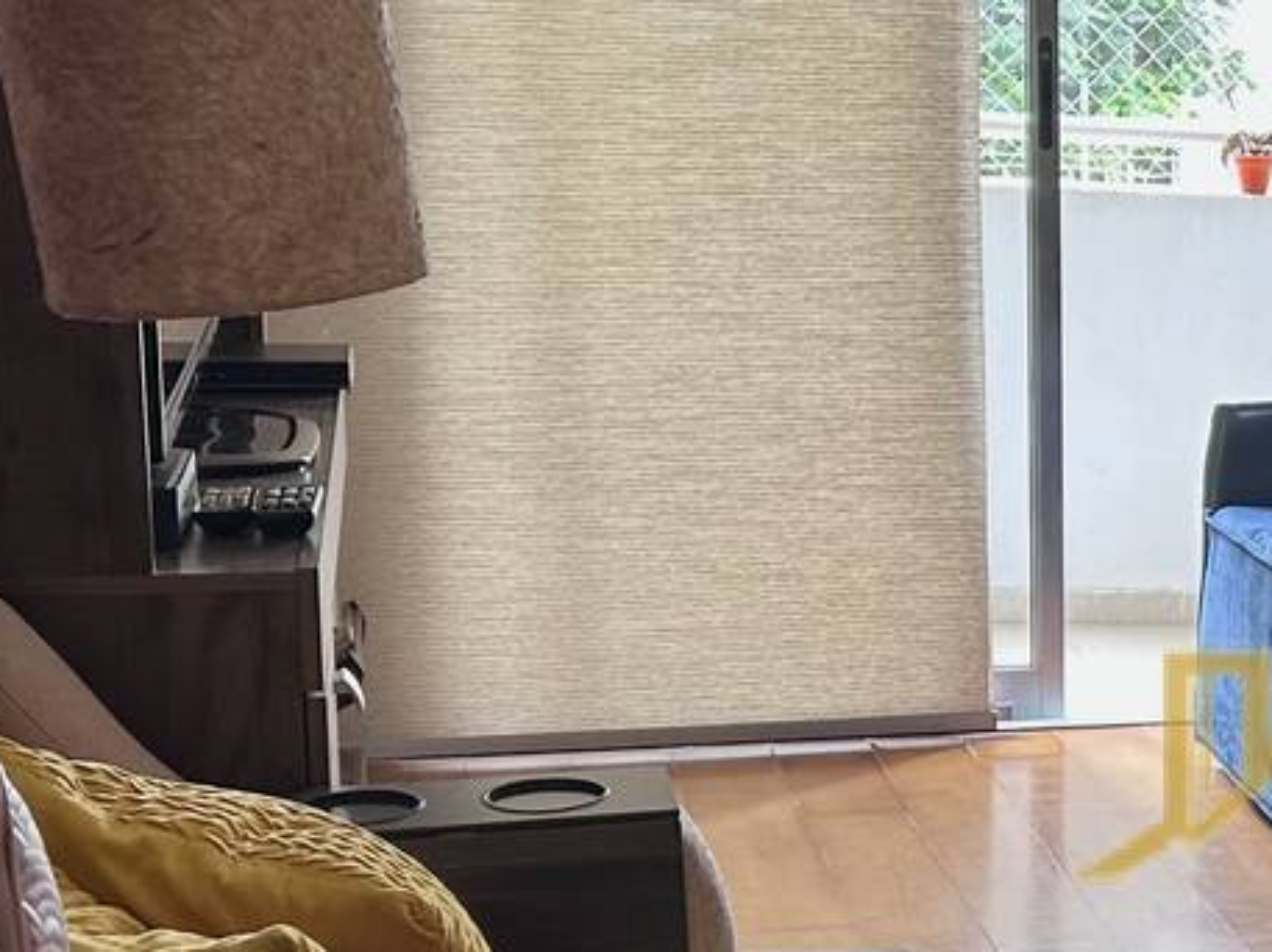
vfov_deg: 17.9
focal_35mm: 82
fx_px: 3011
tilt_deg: -11.7
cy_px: 679
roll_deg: -1.9
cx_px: 1606
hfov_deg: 21.7
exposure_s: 1/60
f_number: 1.5
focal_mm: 5.7
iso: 80
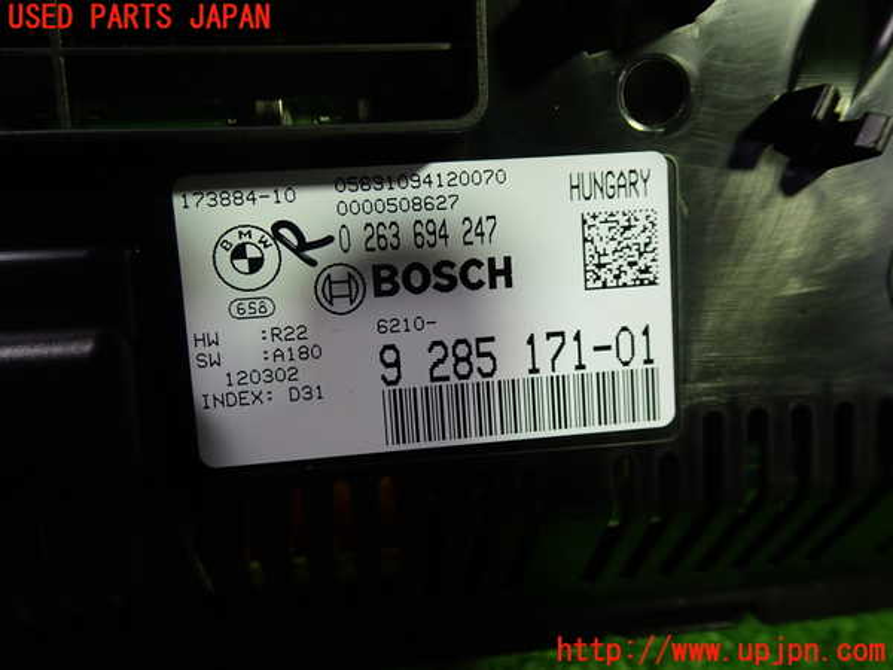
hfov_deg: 60.0
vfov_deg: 46.8
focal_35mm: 30
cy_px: 335
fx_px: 774
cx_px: 446
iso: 200
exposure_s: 1/60
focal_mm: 5.4
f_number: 2.3
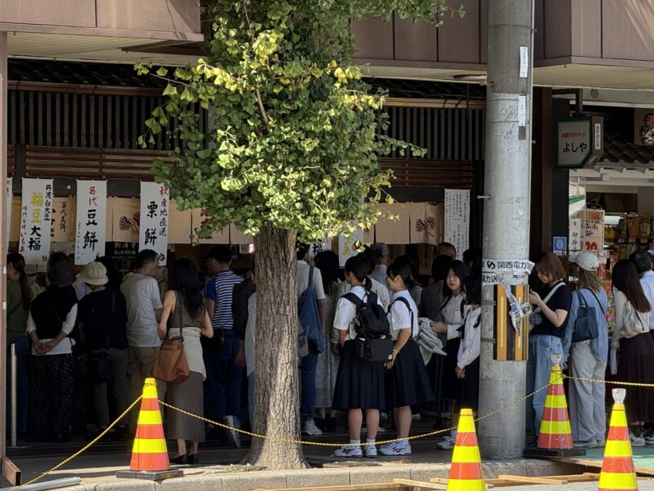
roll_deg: -0.6
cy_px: 198
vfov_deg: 8.4
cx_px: 290
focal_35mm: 176
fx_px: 3326
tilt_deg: +1.5
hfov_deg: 11.2
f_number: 2.8
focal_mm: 15.66
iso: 64
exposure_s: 1/250
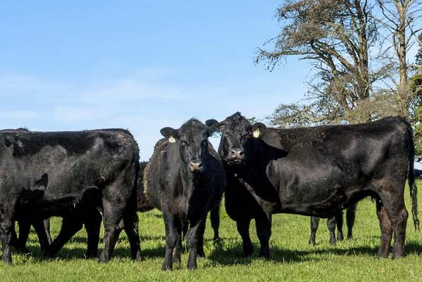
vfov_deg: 9.0
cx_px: 91
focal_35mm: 153
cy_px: 166
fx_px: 1794
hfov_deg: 13.4
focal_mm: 37
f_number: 8
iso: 800
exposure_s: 1/1000
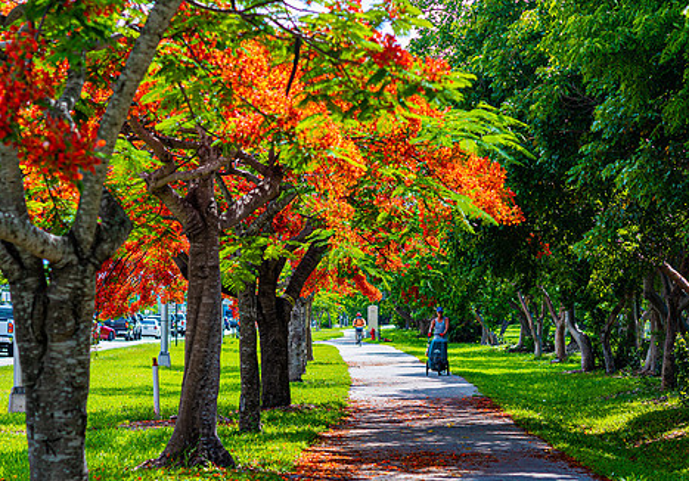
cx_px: 404
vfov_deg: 10.9
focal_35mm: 130
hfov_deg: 15.5
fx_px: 2525
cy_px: 217
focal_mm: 85
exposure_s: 1/320
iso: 64
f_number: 4
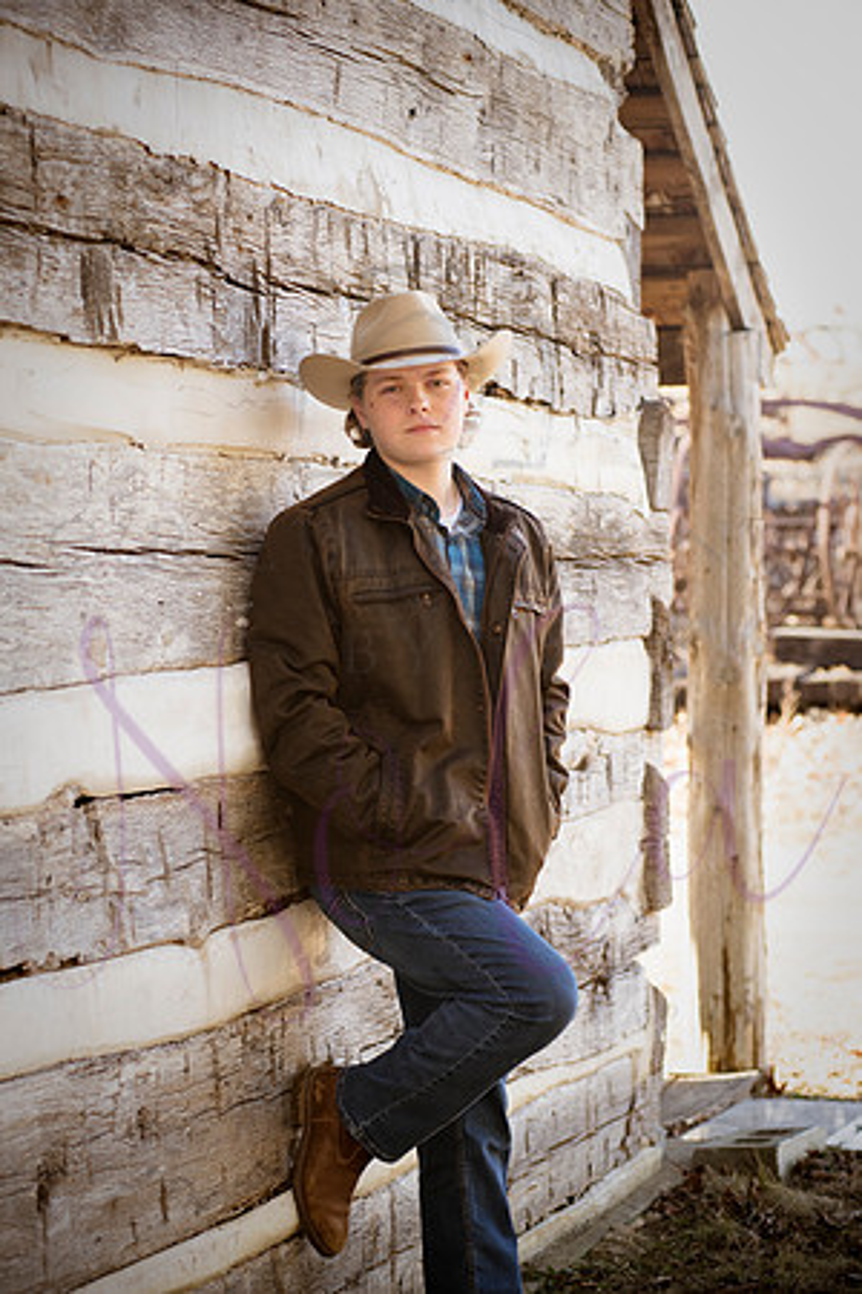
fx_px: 3089
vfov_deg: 23.6
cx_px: 431
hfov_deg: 15.9
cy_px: 647
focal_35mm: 86
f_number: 4.5
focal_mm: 86
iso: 800
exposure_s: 1/500
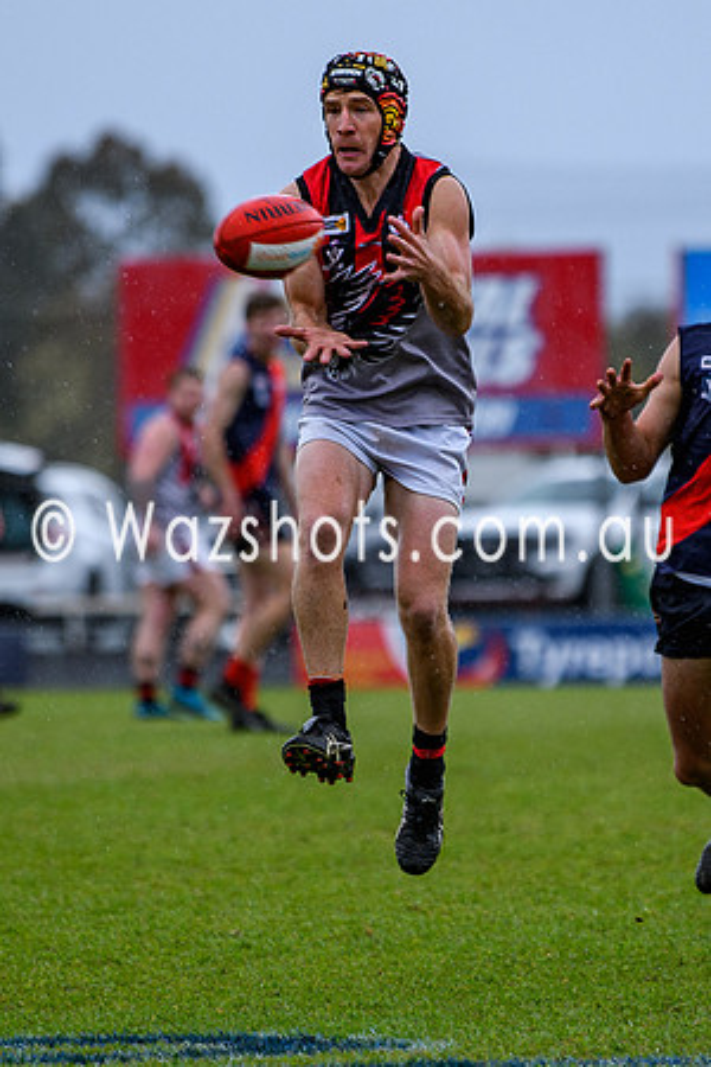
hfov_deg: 2.5
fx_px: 16440
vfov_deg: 3.7
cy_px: 596
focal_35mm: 555
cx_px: 431
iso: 140
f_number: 2.8
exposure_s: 1/1250
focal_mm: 185
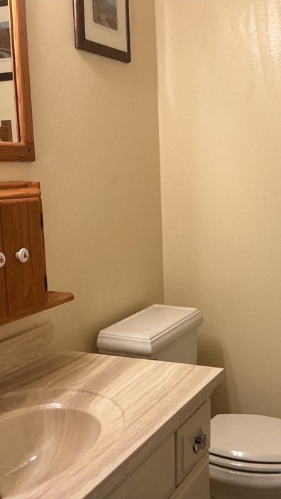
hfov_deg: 25.6
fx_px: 609
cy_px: 270
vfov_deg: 44.5
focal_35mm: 46
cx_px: 221
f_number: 1.8
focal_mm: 3
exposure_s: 1/60
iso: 64
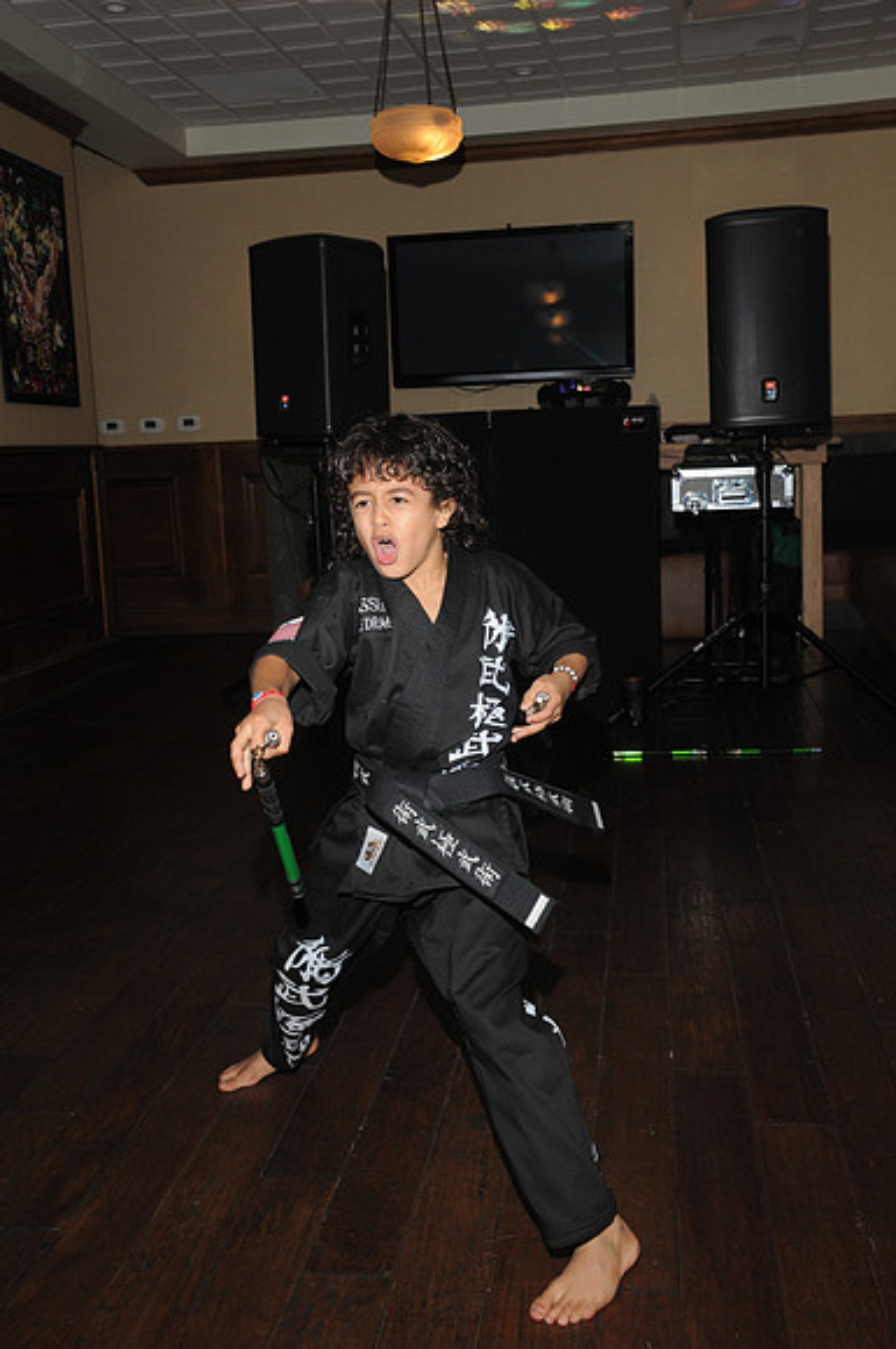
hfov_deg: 36.8
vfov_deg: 53.2
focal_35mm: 36
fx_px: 1348
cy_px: 674
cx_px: 448
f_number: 5.6
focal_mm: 24
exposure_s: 1/100
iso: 400
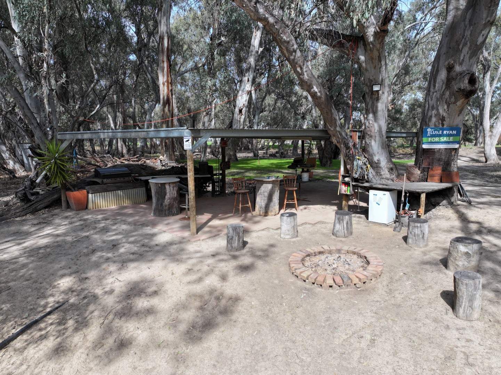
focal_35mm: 24
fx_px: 347
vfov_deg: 56.8
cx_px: 250
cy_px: 188
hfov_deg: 71.6
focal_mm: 12.29
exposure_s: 1/1000
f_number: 2.8
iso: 110
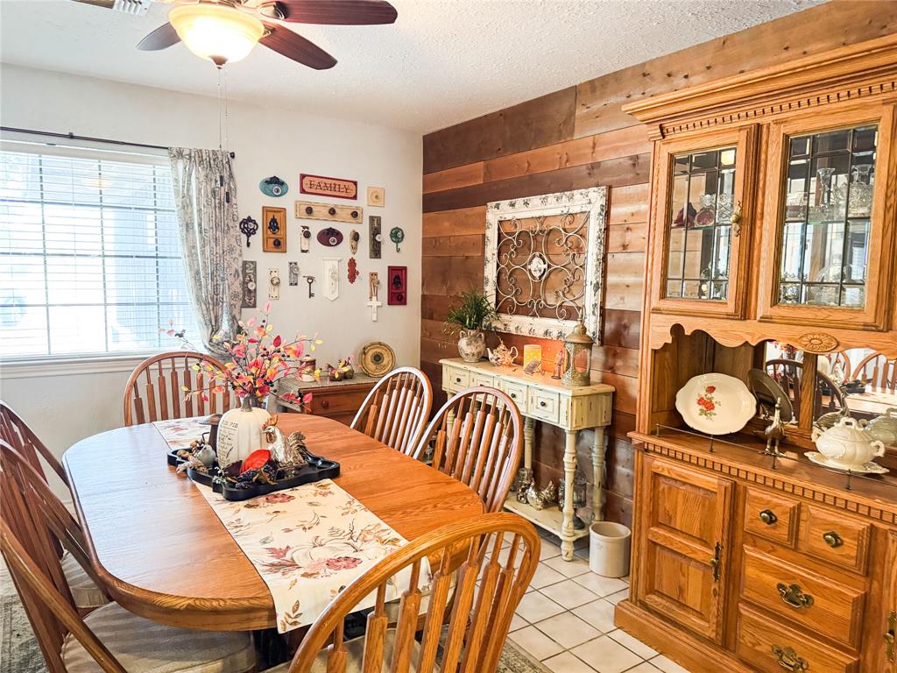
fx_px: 622
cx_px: 448
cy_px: 336
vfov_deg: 56.8
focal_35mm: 24
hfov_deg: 71.6
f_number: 1.78
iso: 500
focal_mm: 6.76
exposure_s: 1/60
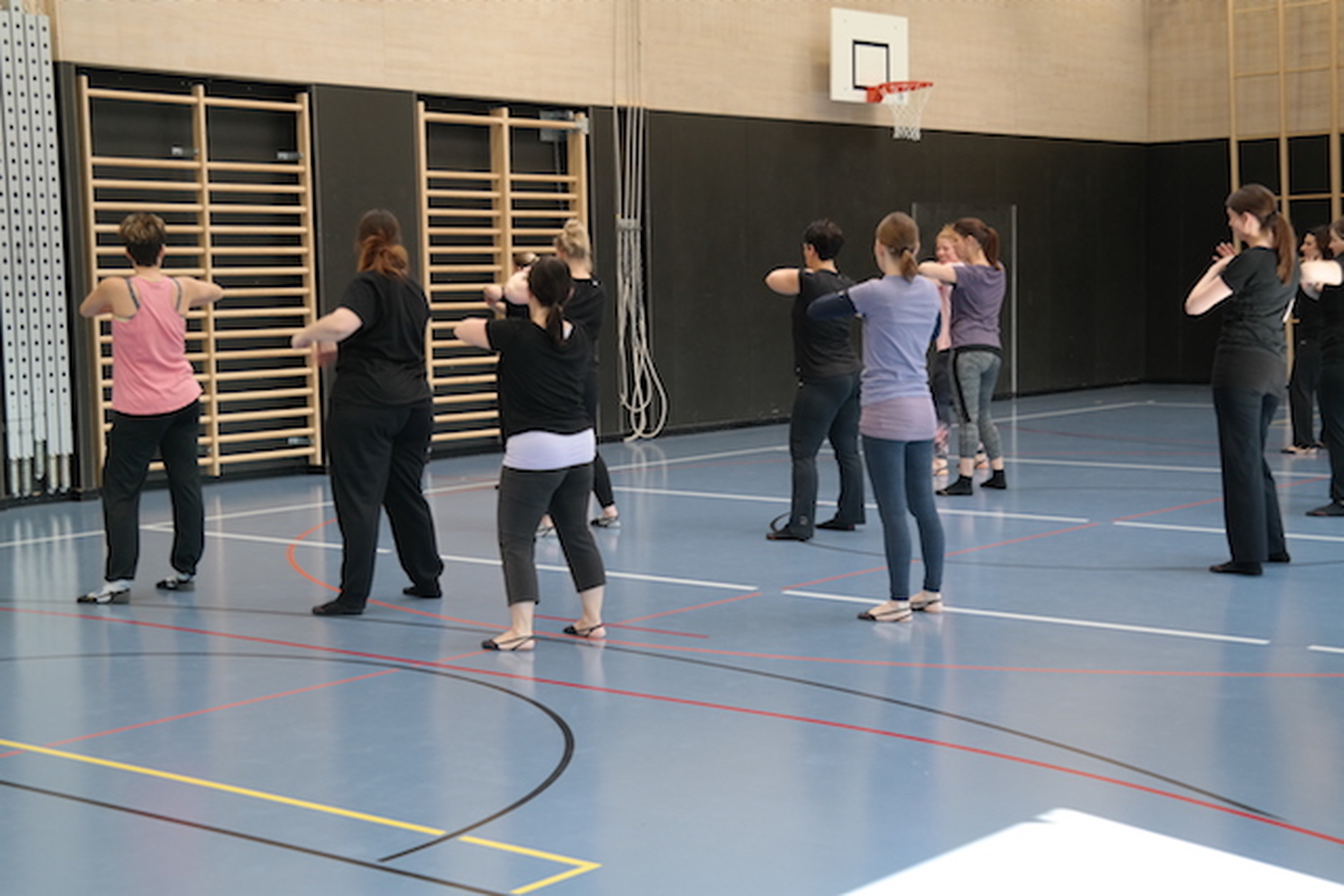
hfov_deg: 35.6
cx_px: 672
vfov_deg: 24.2
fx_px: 2091
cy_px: 448
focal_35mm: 56
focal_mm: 37
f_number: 4.5
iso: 400
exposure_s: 1/60
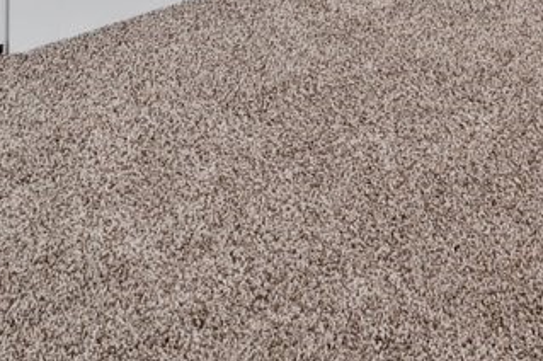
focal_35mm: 90
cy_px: -653
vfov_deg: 11.1
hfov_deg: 20.9
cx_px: 681
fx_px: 1356
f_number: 10
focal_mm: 14
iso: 320
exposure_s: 1/8
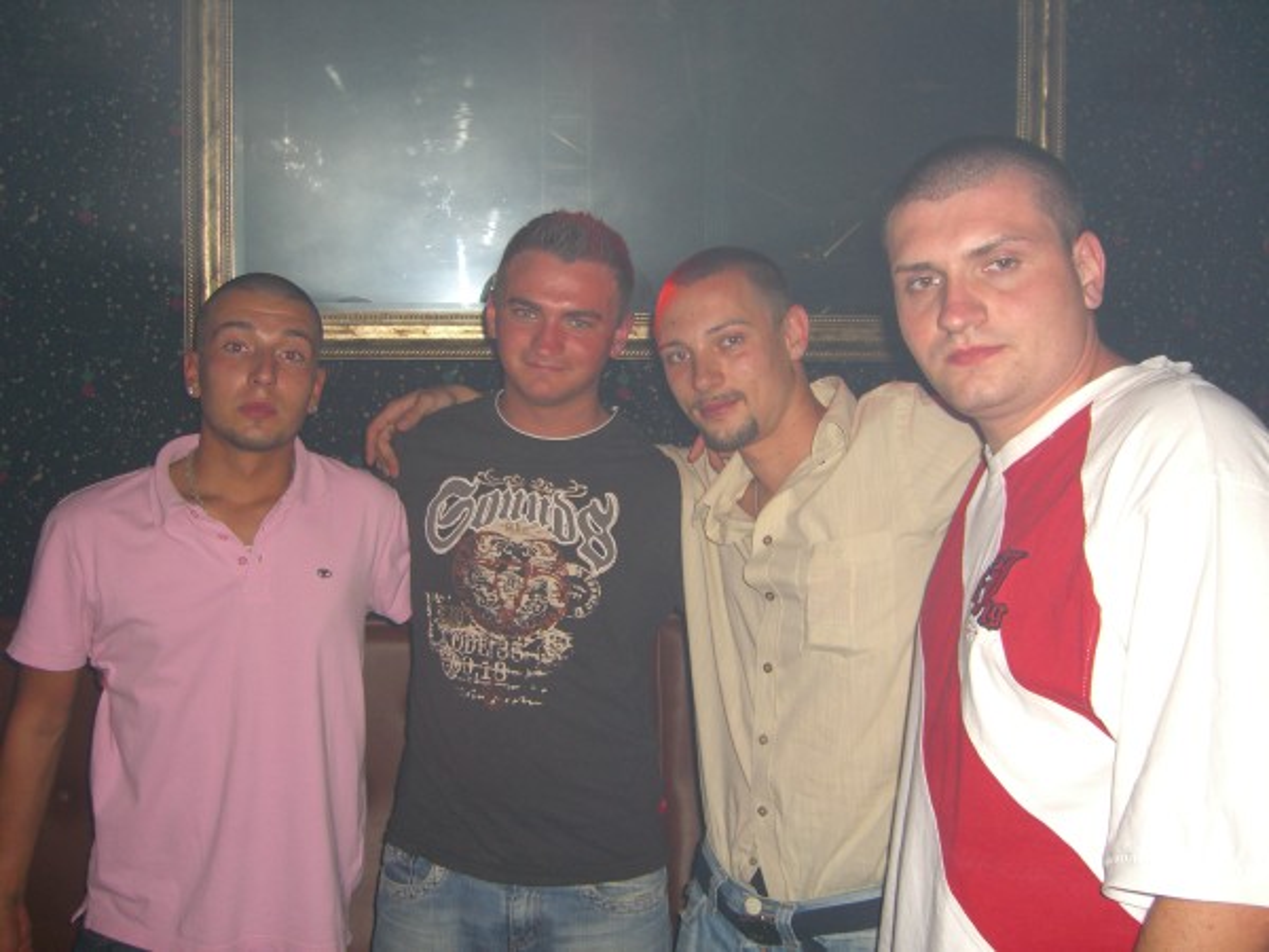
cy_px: 476
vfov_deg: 37.7
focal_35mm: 38
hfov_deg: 49.0
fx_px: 1393
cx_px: 634
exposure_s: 1/60
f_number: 2.8
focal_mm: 7.9
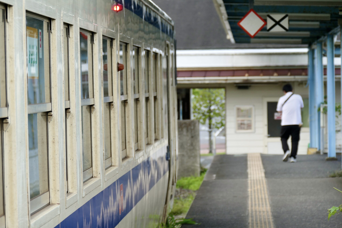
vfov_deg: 7.0
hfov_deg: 10.4
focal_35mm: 197
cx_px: 170
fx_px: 1871
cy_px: 114
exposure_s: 1/100
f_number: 4
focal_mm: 71.46
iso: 125
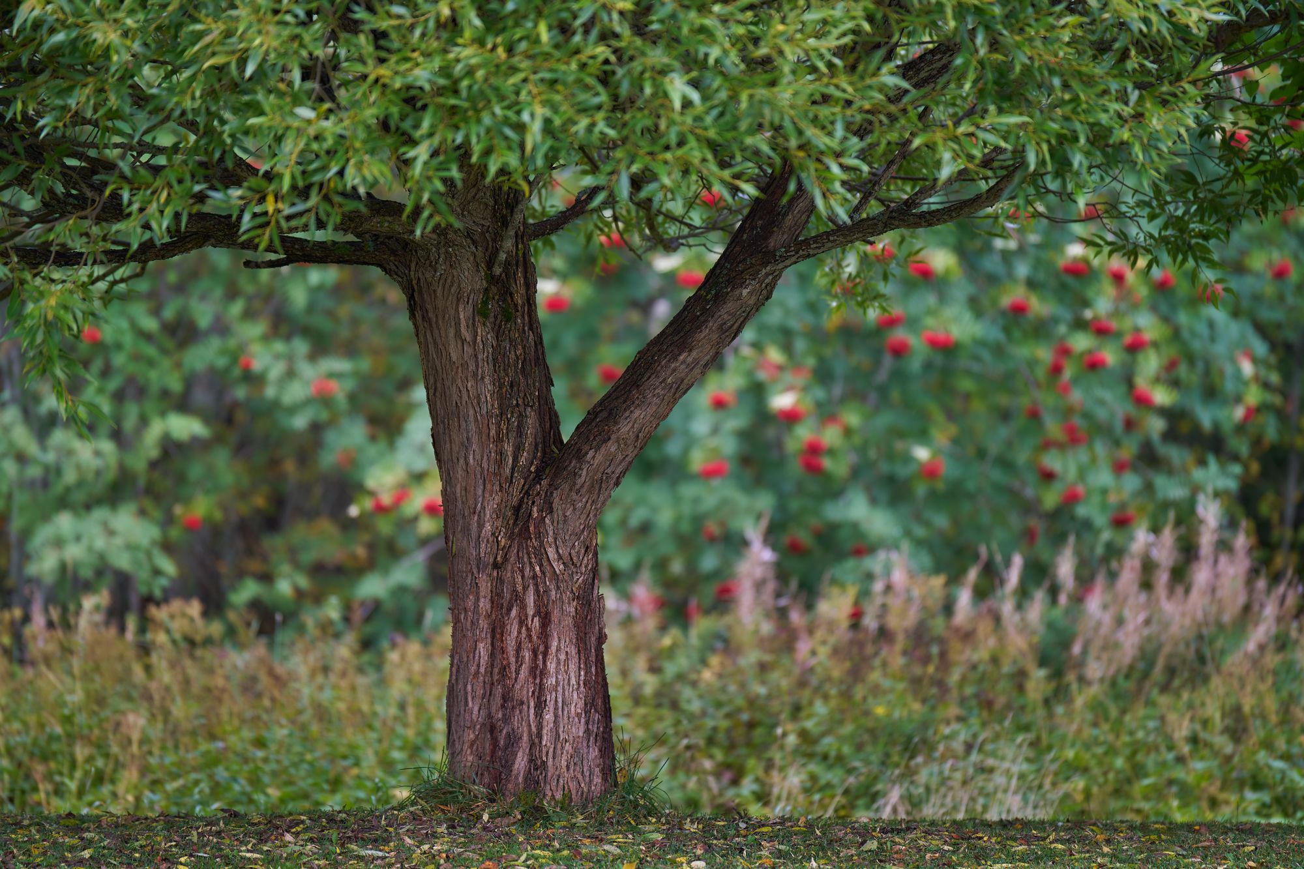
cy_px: 434
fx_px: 6519
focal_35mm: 180
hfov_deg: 11.4
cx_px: 652
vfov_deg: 7.6
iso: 100
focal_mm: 180
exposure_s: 1/80
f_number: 2.8
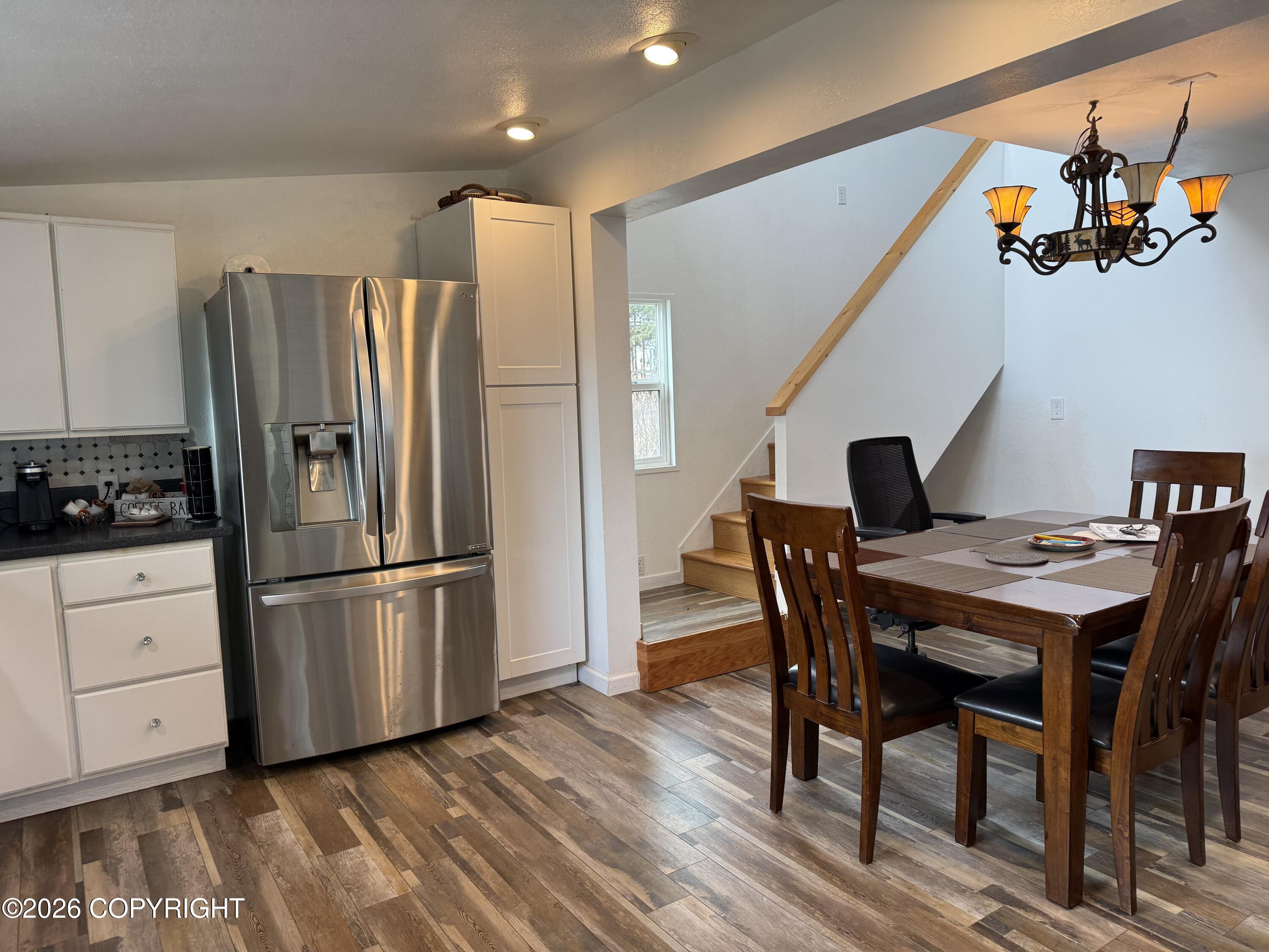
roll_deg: +2.4
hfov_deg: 71.6
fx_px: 880
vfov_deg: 56.8
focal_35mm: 24
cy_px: 476
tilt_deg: -4.8
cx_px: 634
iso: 100
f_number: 1.78
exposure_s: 1/120
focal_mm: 6.76
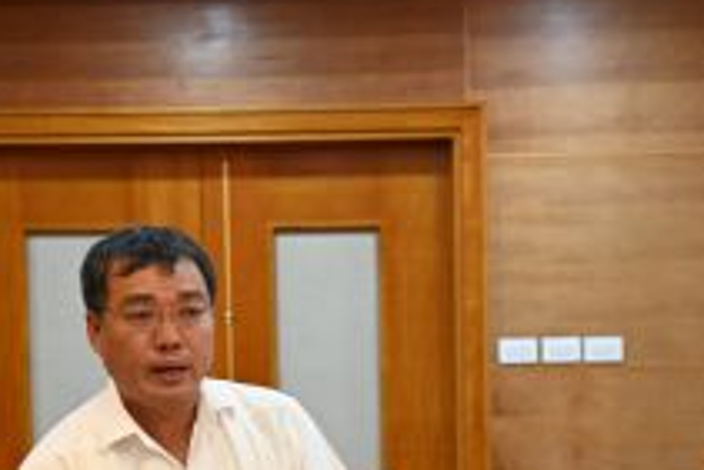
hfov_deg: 16.1
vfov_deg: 10.7
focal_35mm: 127
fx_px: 2485
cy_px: 467
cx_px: 430
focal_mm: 58
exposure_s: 1/200
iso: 3200
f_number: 4
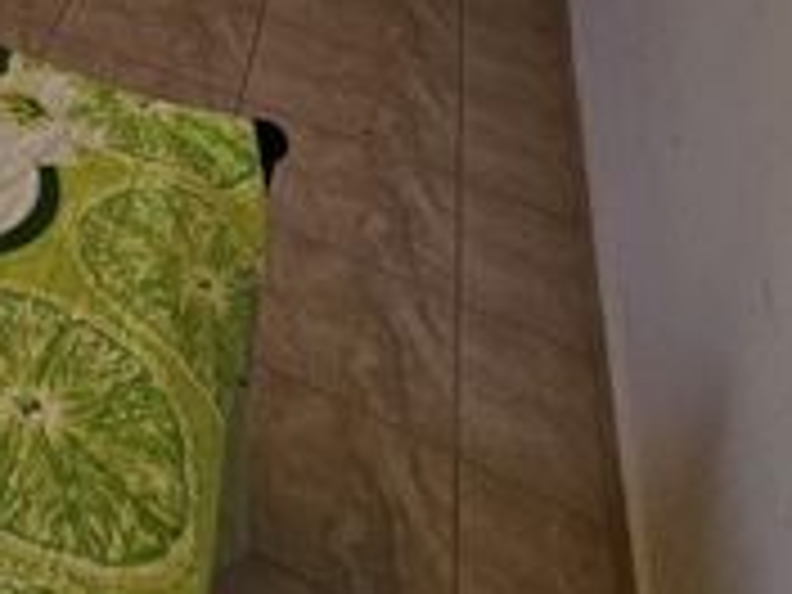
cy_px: -441
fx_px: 1190
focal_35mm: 52
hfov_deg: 22.2
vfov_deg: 20.7
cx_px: -628
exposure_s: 1/100
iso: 50
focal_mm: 2.2
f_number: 2.2
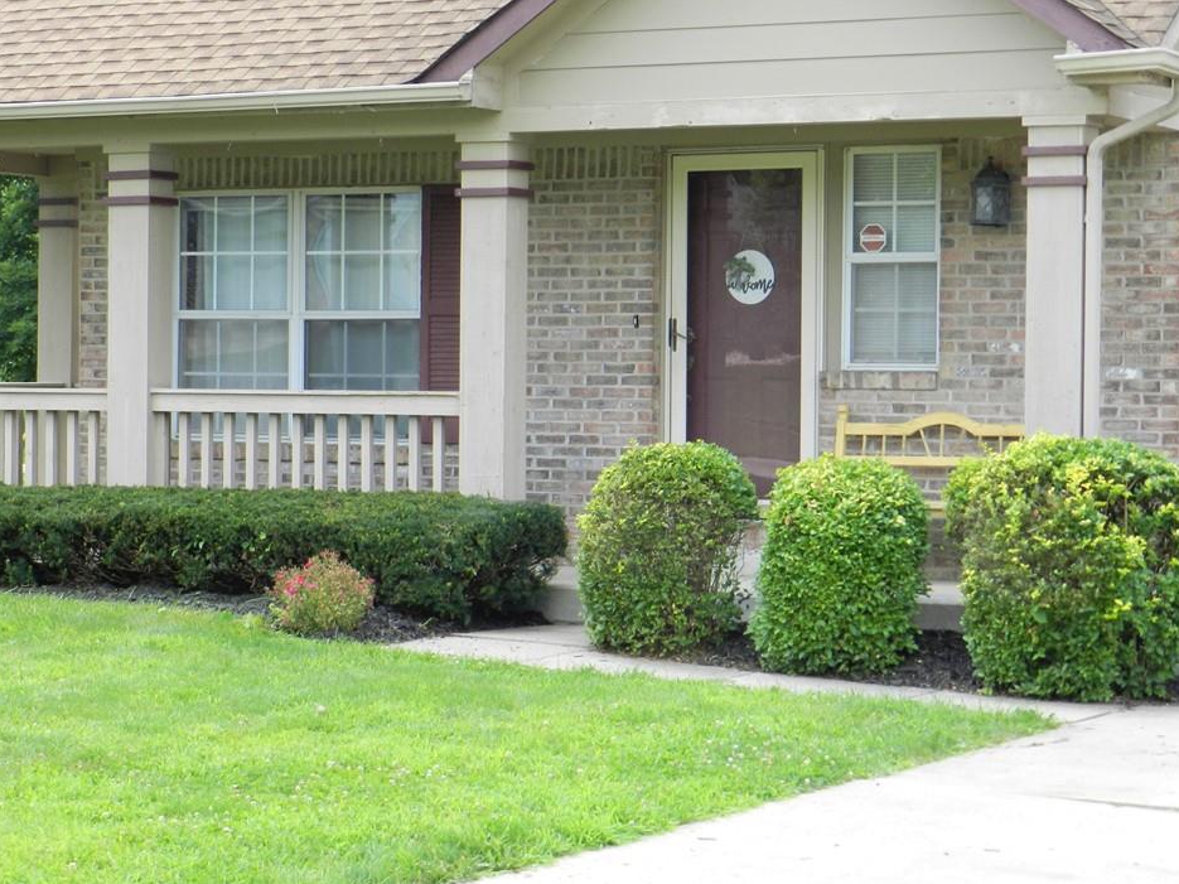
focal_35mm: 92
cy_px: 443
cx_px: 601
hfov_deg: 21.3
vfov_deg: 16.1
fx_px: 3133
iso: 160
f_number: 4.4
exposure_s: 1/320
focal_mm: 14.9
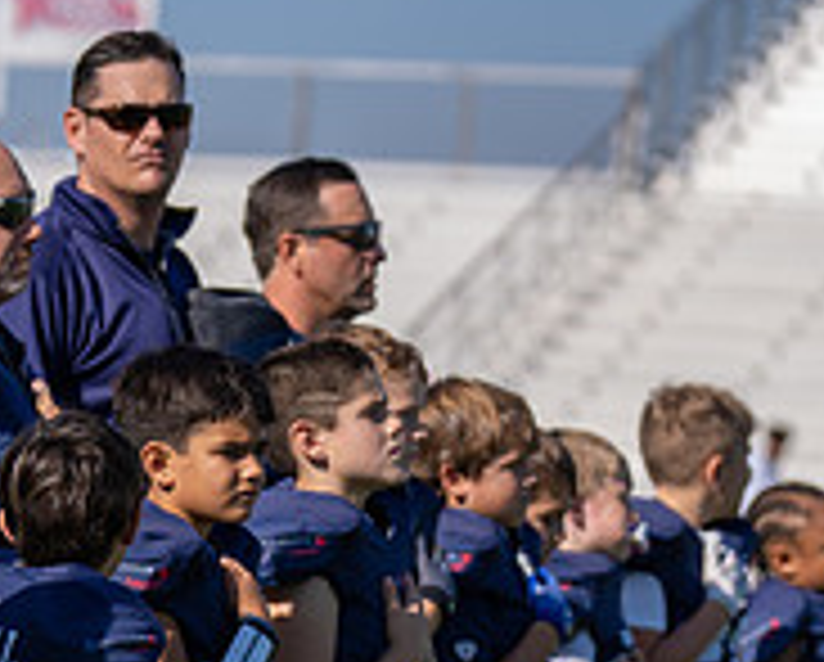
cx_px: 185
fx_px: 7401
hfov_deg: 6.4
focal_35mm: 303
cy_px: 768
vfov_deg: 5.1
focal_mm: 102
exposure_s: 1/2000
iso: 100
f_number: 2.8
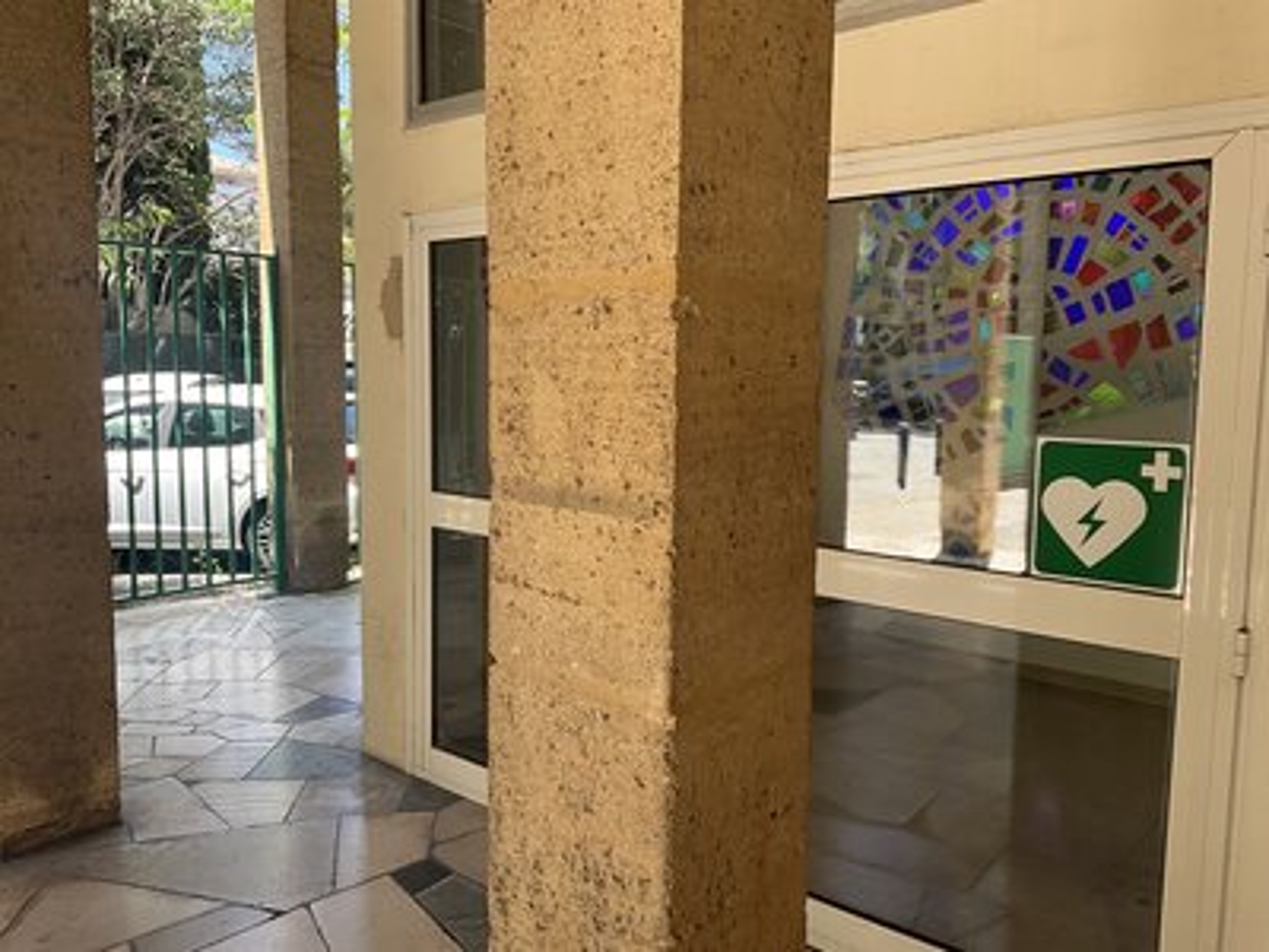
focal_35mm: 29
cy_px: 476
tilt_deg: -6.1
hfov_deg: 61.7
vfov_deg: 48.2
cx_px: 634
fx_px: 1063
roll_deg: -1.5
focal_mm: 3
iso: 32
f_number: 1.8
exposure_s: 1/172
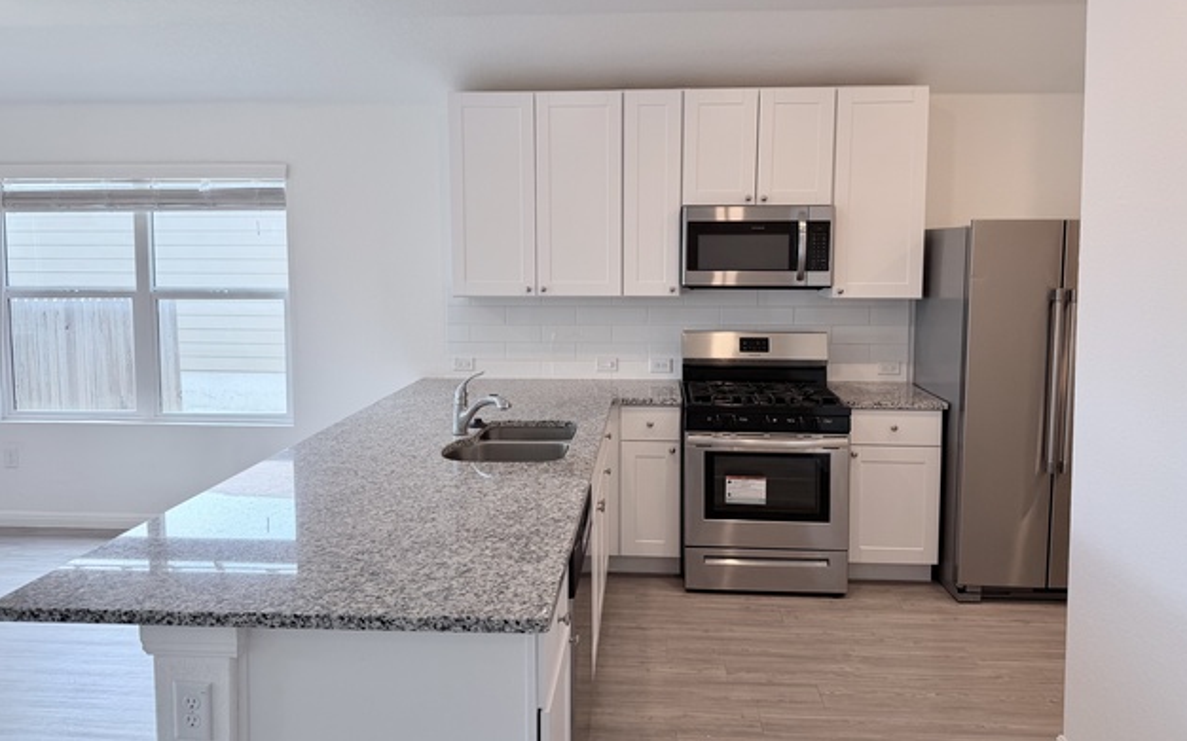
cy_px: 320
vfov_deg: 47.5
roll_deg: -0.2
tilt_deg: -4.4
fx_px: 841
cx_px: 605
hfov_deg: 70.4
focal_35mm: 26
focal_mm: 6.76
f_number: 1.78
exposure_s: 1/179
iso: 80
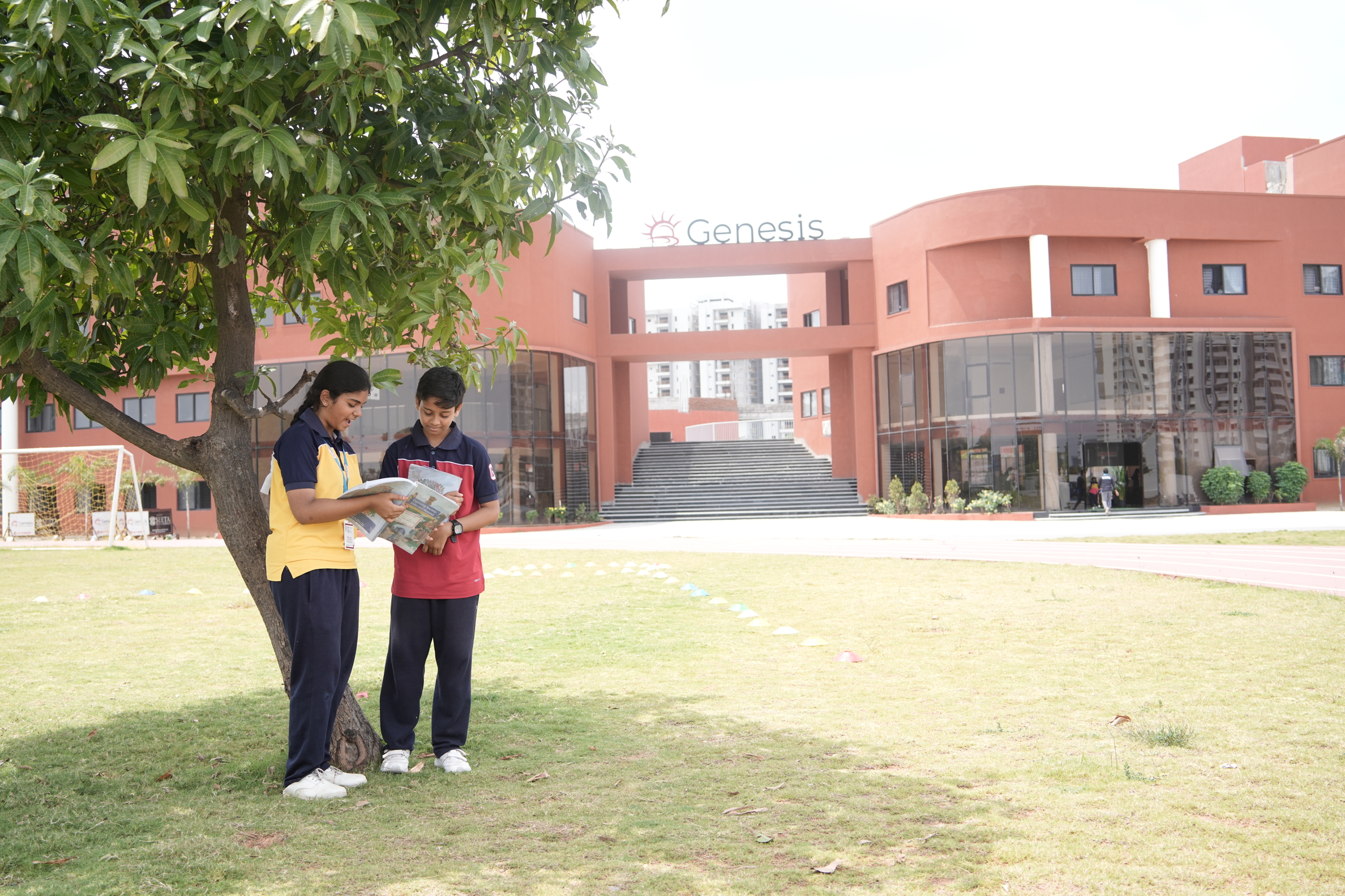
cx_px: 672
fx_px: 1308
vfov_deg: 37.9
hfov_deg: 54.4
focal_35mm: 35
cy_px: 448
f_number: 5
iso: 250
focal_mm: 35
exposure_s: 1/640
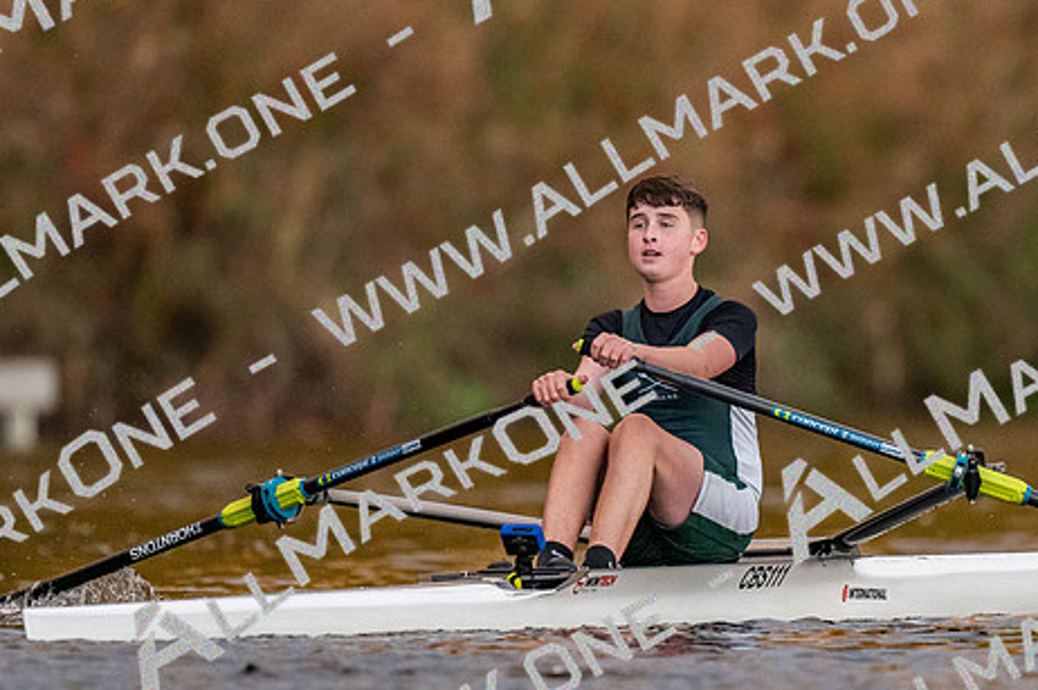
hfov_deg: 1.8
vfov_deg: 1.2
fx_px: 32547
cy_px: 353
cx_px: 589
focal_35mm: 1130
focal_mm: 600
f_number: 4
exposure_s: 1/2000
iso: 4500
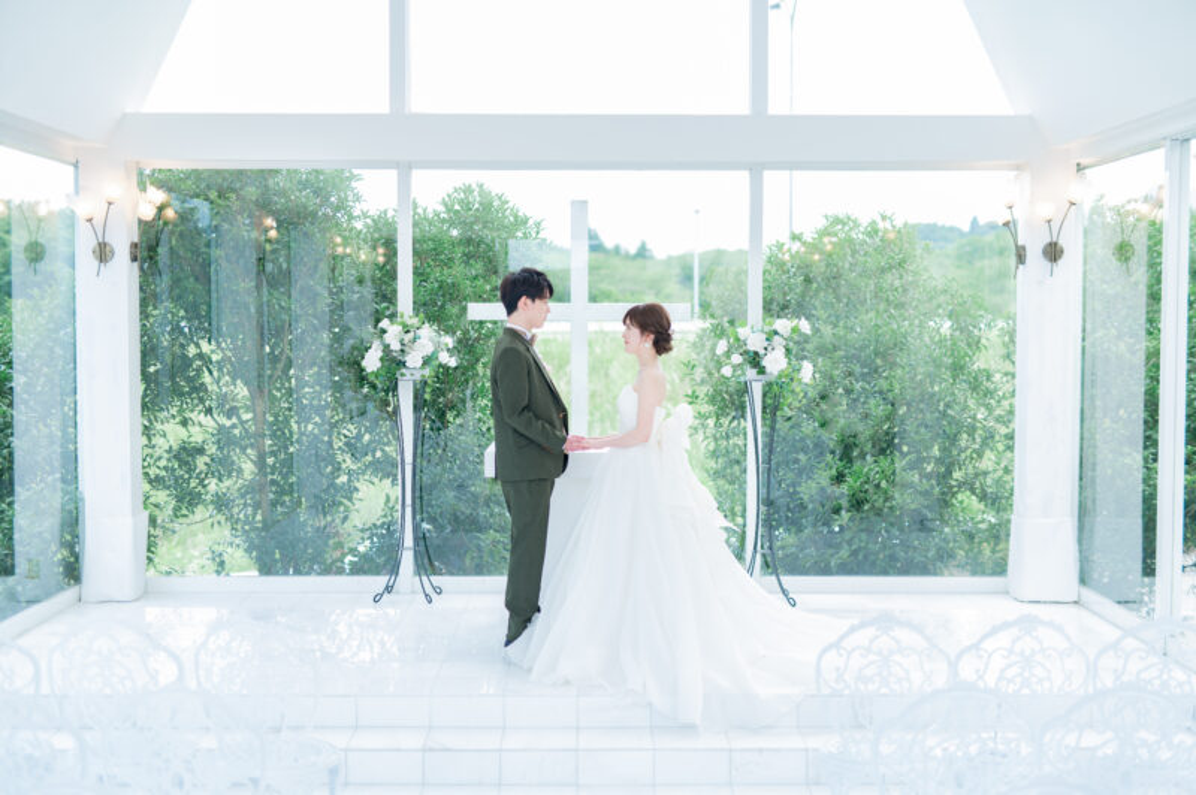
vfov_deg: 26.9
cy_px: 398
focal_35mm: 50
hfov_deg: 39.6
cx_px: 598
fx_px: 1660
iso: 100
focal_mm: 50
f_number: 2
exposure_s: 1/400
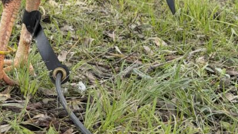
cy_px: -109
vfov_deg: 8.9
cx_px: 95
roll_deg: -3.7
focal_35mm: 131
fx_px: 827
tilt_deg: +0.7
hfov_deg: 16.4
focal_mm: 6.76
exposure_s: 1/951
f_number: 1.78
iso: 64
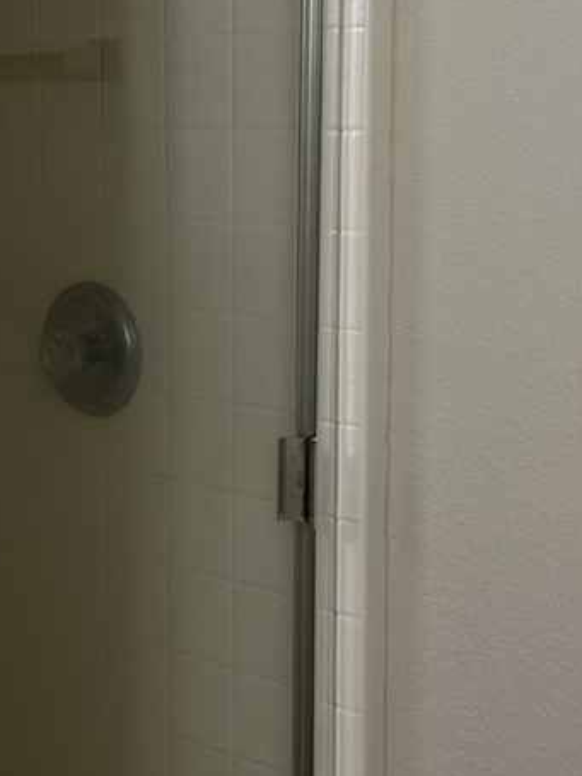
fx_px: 1705
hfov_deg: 19.2
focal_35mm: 76
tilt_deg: -7.3
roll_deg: +0.3
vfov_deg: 25.6
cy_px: 321
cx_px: 130
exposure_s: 1/60
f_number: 1.78
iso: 125
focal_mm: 6.86
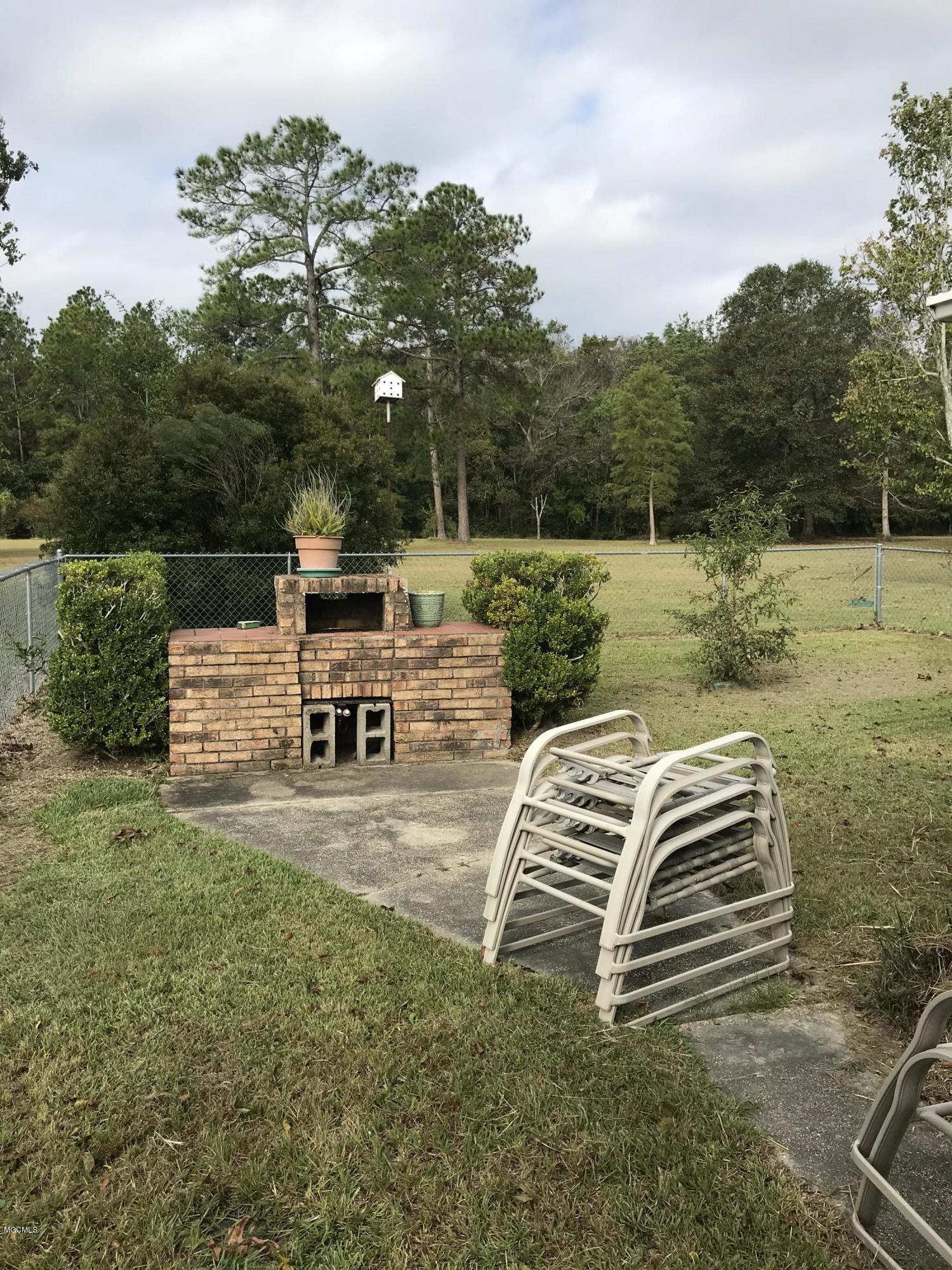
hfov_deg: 49.7
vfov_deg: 63.4
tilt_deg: -5.1
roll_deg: +1.1
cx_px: 476
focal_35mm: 28
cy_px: 635
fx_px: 1027
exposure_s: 1/1330
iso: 20
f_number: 1.8
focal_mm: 3.99
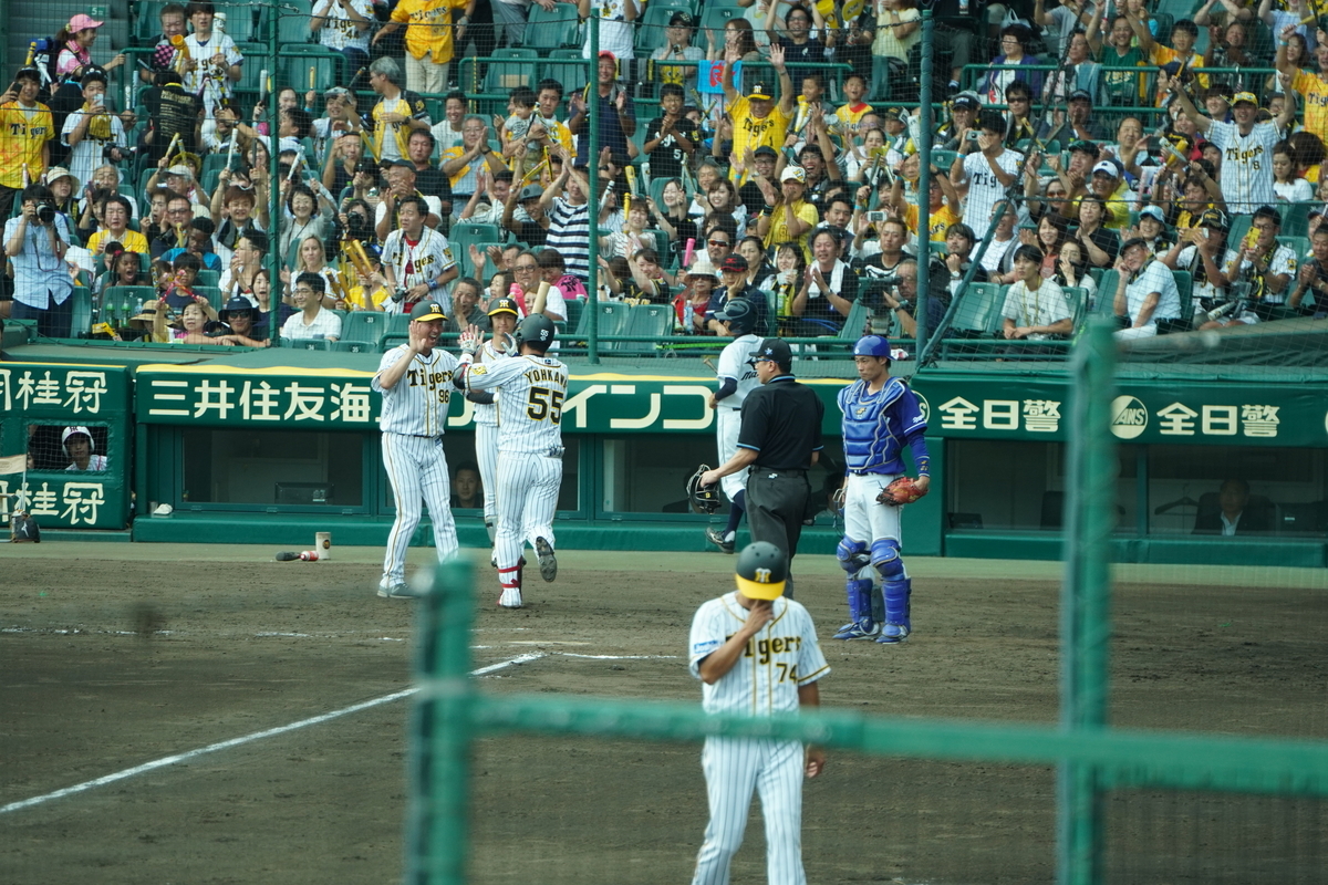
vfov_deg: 3.1
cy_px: 442
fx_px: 16599
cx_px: 664
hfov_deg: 4.6
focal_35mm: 450
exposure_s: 1/500
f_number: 5.6
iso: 640
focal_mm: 300
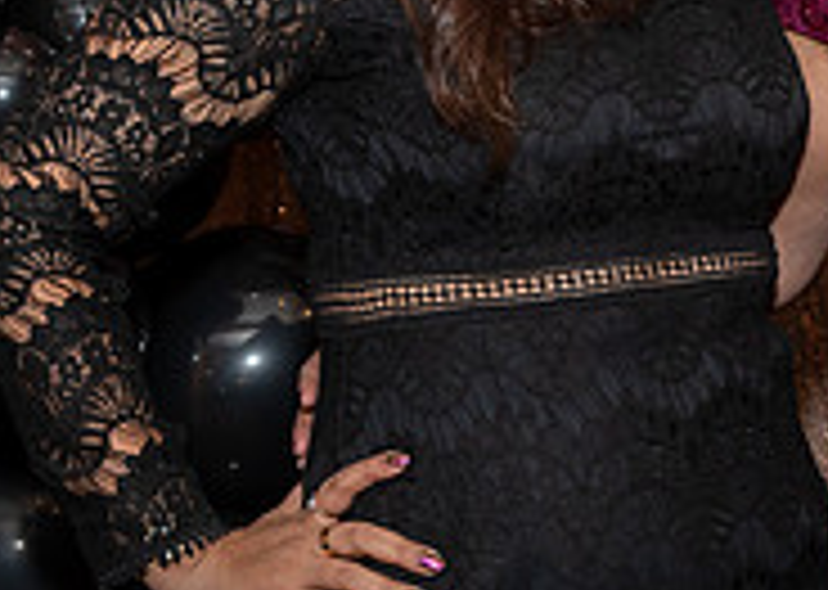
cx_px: 987
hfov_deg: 12.7
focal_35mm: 154
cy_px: 59
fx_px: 3617
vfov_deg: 9.3
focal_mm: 31
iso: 500
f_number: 7.1
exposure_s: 1/250
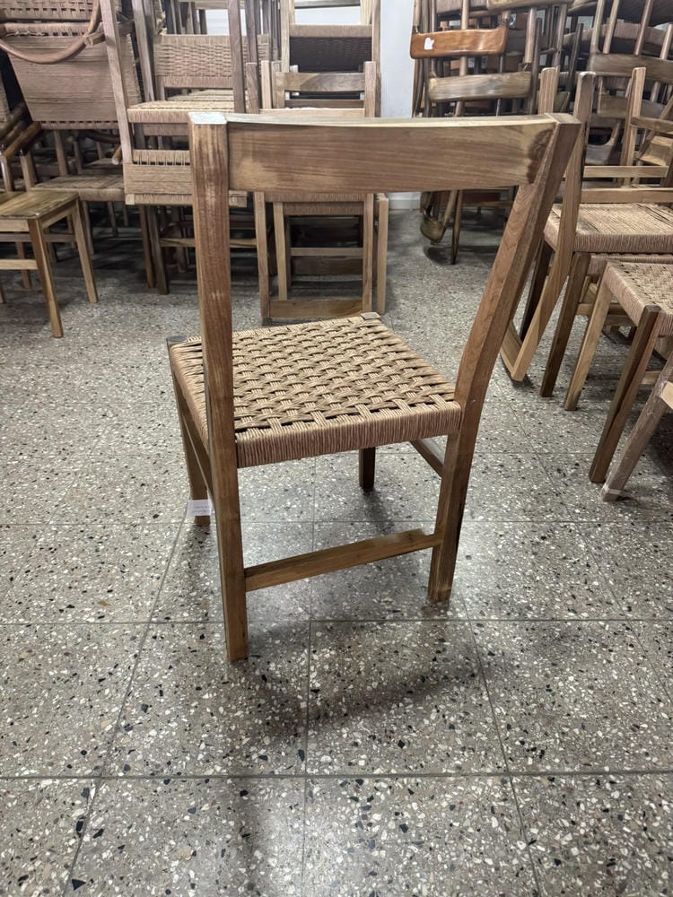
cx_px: 336
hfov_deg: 56.8
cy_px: 448
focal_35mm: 24
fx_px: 622
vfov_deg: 71.6
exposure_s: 1/50
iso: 320
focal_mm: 6.76
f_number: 1.78
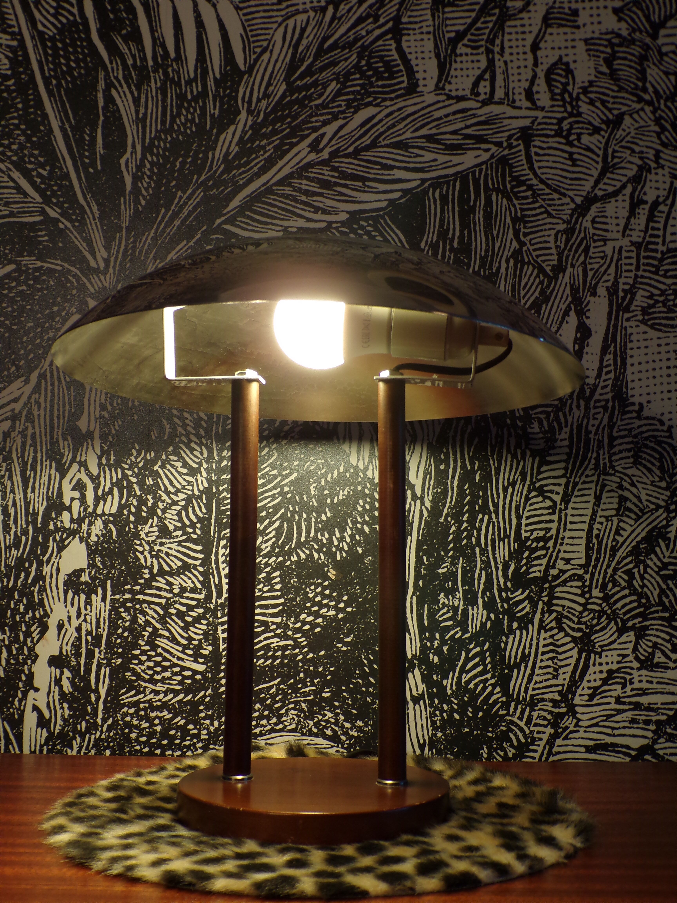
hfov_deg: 38.7
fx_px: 965
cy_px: 452
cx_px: 338
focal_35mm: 37
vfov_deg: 50.1
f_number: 3.3
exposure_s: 1/34
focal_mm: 6.6
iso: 94
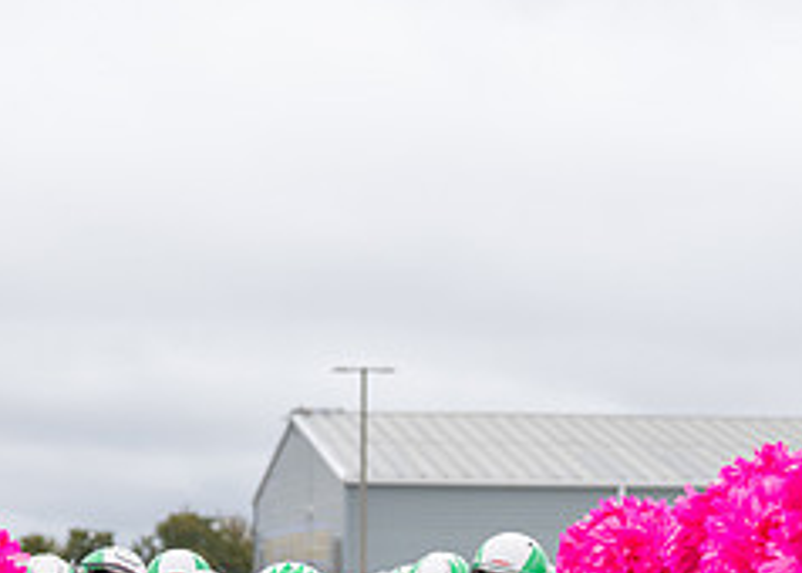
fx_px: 4305
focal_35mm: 189
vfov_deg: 7.5
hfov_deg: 10.6
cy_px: 688
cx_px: 403
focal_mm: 70
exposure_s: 1/2000
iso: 500
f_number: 2.8
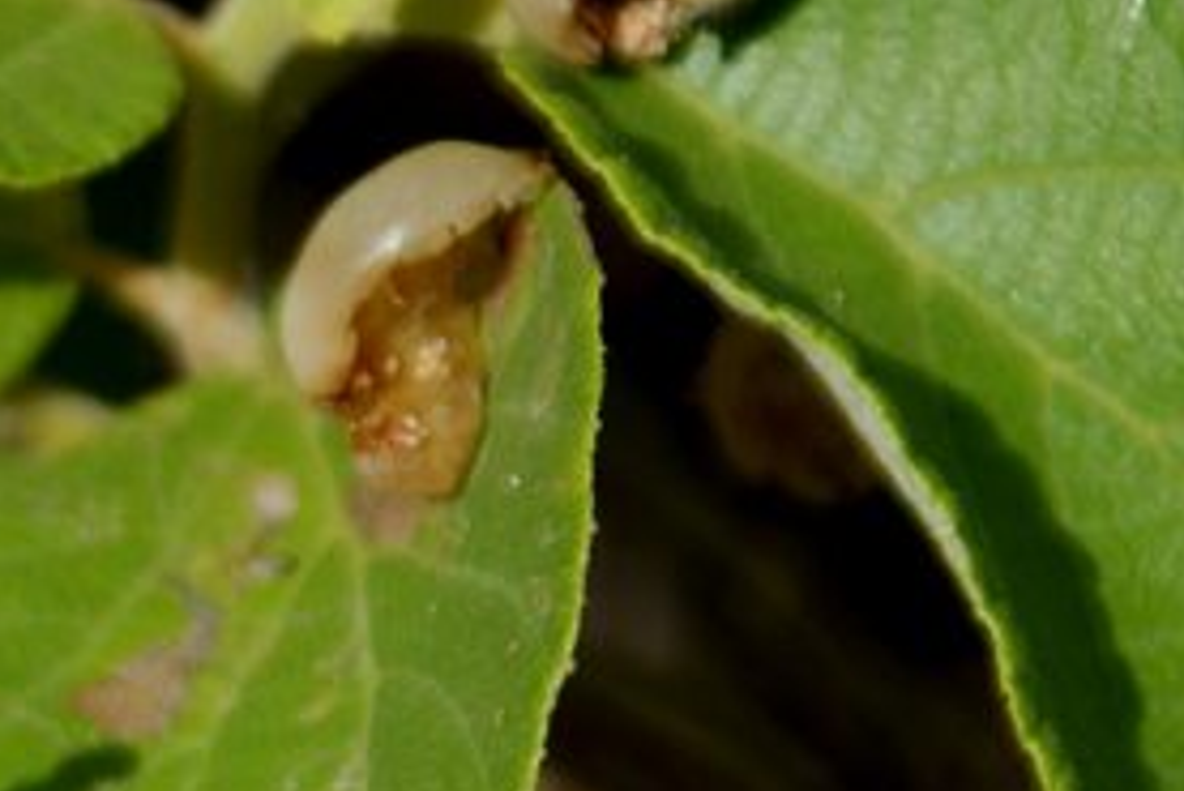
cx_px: -445
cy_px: 1142
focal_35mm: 341
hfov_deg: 6.0
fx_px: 11220
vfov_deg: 4.0
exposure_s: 1/500
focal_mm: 70
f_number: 6.3
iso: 100
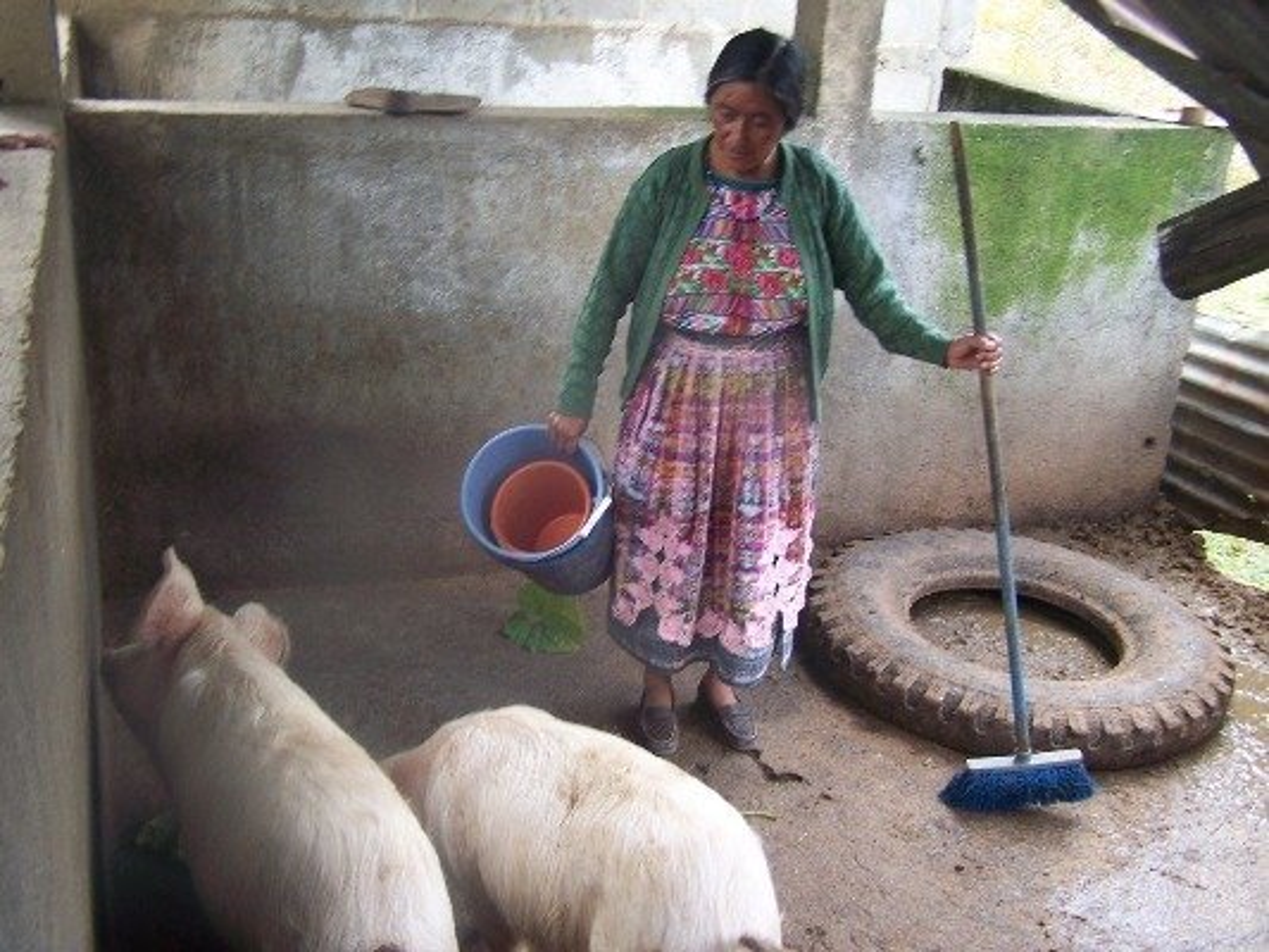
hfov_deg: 49.0
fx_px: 1393
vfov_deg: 37.7
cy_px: 476
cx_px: 634
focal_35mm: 38
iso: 80
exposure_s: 1/60
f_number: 2.8
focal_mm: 6.3
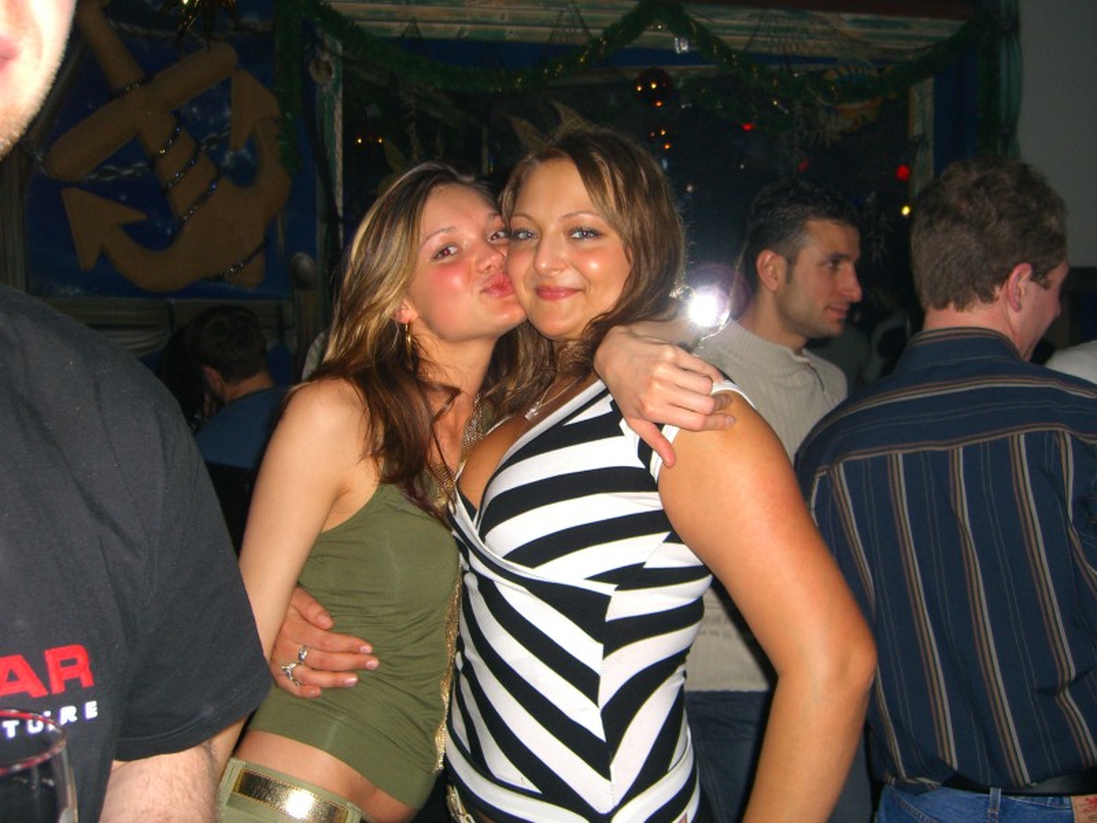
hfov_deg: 49.0
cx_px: 548
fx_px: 1204
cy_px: 412
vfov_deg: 37.7
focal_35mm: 38
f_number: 2.8
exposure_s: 1/60
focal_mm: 7.9
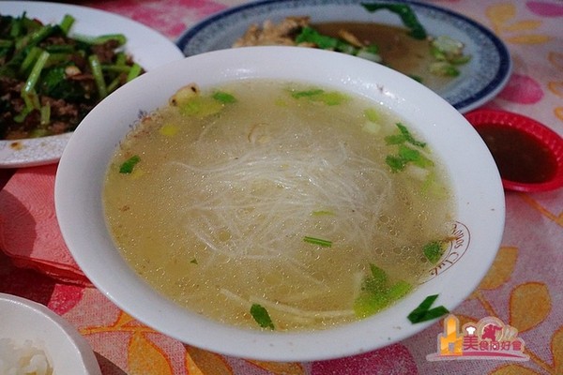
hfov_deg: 57.2
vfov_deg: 40.0
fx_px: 516
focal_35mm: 33
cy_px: 188
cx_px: 282
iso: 3200
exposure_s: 1/60
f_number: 5.6
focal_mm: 22
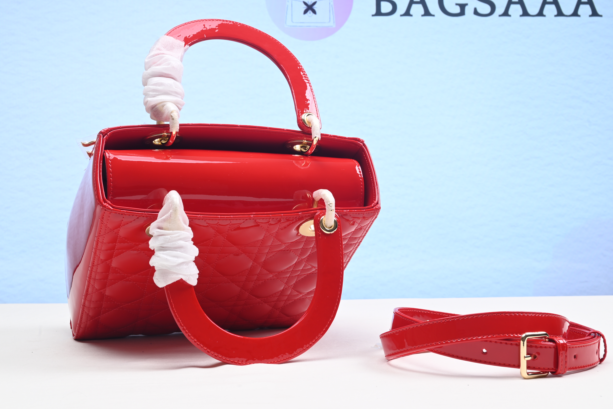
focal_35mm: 49
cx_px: 286
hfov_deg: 40.3
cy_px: 171
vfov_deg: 27.5
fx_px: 835
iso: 100
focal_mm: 41
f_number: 16
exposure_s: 1/2
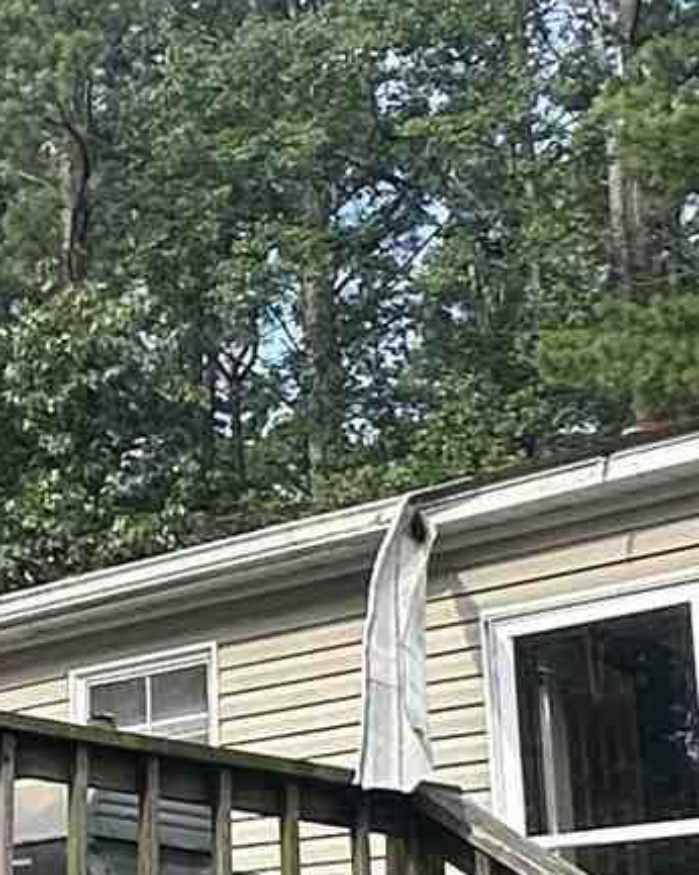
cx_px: -1109
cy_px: 531
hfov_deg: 11.9
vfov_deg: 19.7
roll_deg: -6.1
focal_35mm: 97
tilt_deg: +14.8
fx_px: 2510
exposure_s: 1/567
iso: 40
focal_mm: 2.22
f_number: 2.2
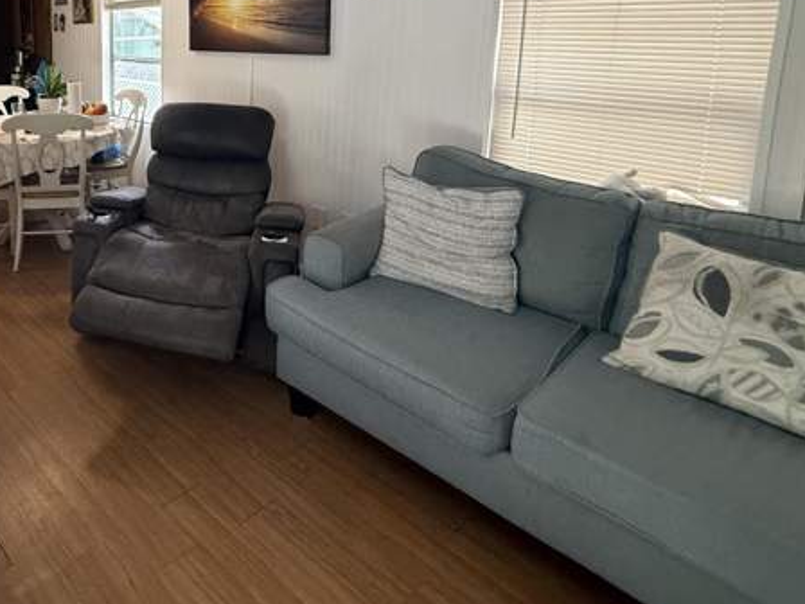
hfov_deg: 59.8
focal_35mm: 25
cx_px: 92
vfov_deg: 51.0
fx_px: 581
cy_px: 108
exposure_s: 1/120
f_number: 2.2
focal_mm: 2.22
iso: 320
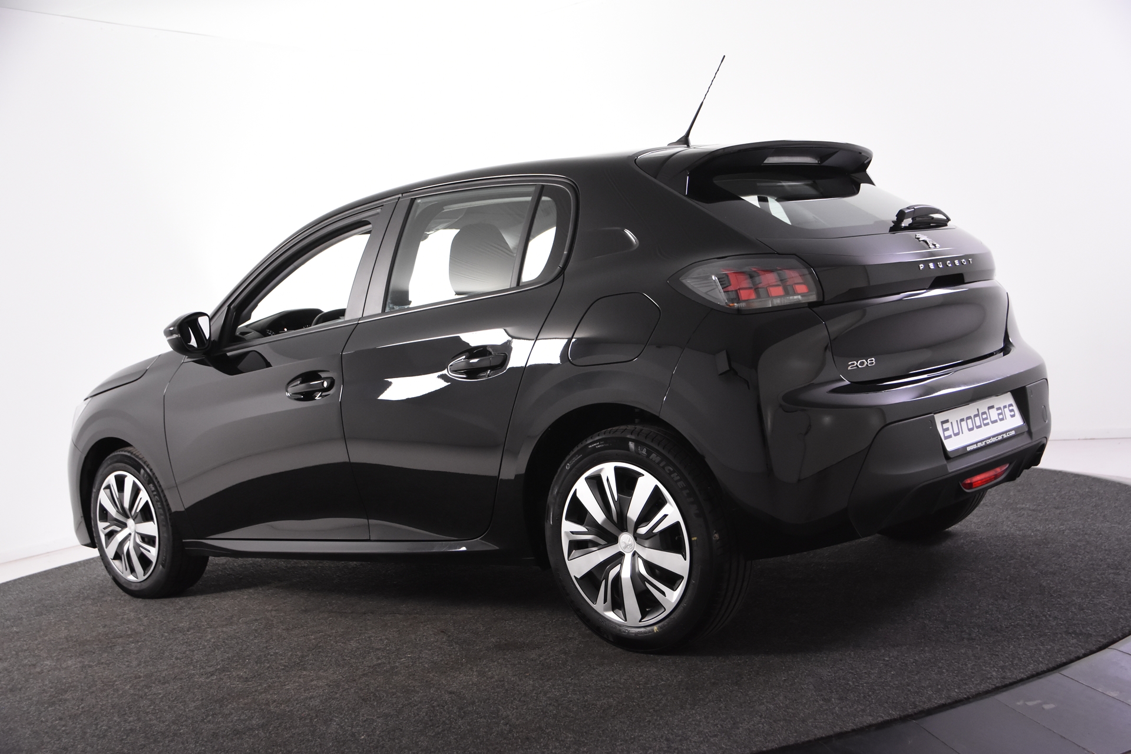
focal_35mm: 42
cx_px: 566
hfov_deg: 46.4
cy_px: 377
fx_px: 1319
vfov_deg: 31.9
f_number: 4.5
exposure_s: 1/80
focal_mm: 28
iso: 1600
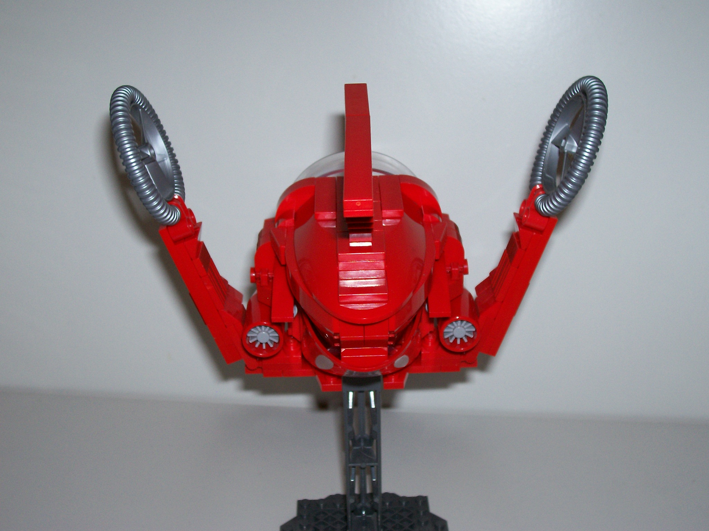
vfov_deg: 27.5
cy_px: 266
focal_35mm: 53
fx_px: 1086
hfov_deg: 36.2
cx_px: 354
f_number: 3.2
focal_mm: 8.7
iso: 80
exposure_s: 1/73.3
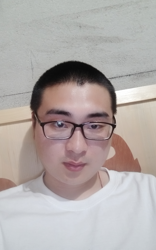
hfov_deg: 52.7
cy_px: 127
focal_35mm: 23
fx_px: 156
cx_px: 64
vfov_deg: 77.2
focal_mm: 3.57
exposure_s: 1/14
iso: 1000
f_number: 2
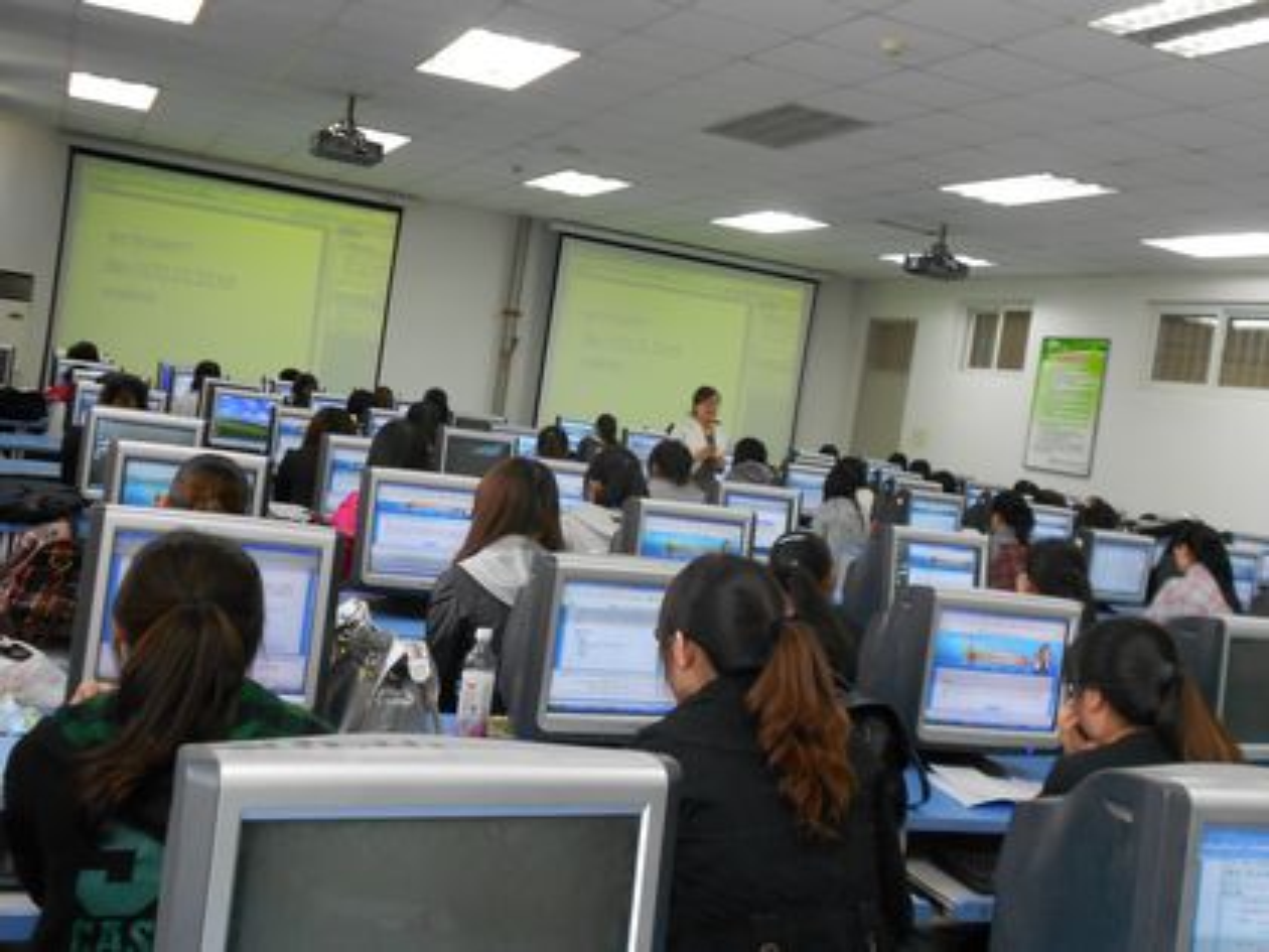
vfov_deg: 38.7
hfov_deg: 50.1
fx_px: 1356
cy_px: 476
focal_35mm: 37
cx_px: 634
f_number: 3.9
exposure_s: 1/30
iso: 200
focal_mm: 6.7
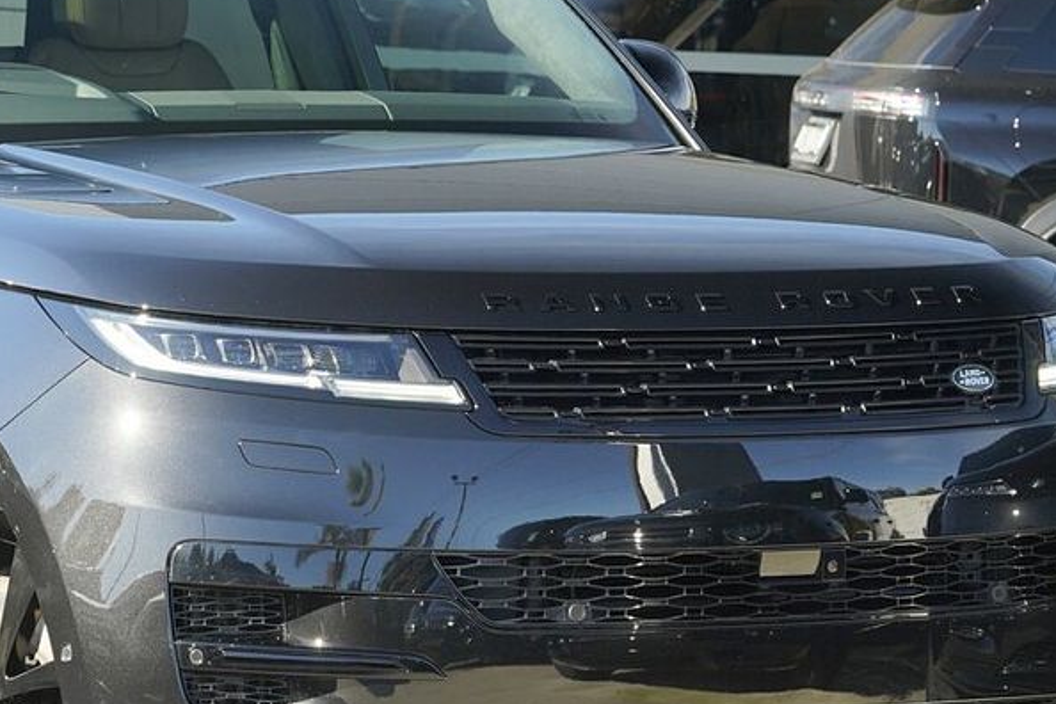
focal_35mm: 186
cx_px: 171
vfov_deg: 7.4
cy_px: 372
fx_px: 5456
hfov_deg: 11.0
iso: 1000
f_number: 8
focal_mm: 92
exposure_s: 1/320
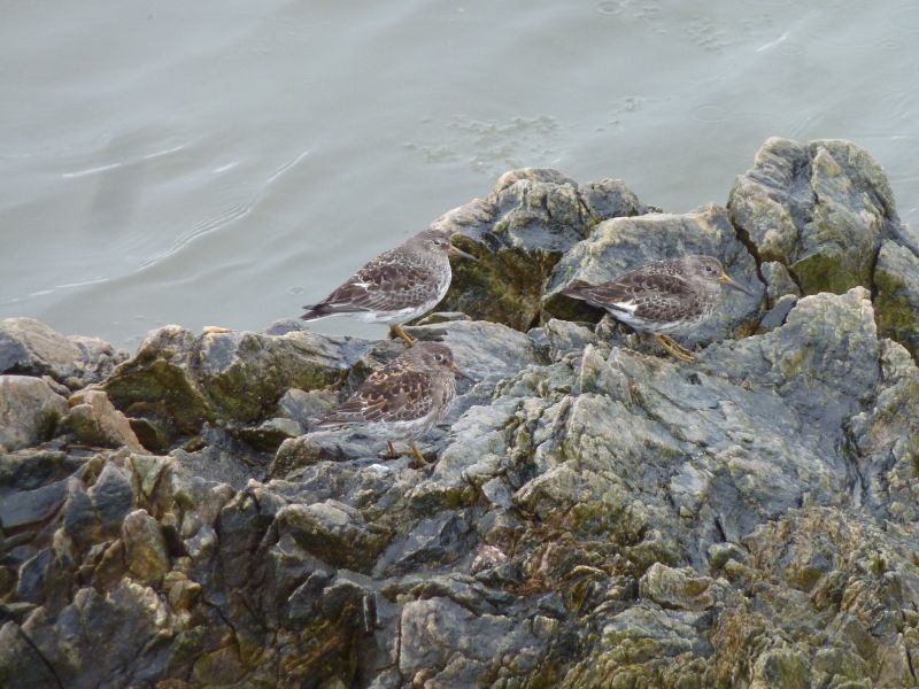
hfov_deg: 6.6
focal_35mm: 300
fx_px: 7965
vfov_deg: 5.0
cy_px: 344
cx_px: 460
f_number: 4.9
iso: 250
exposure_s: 1/125
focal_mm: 49.2
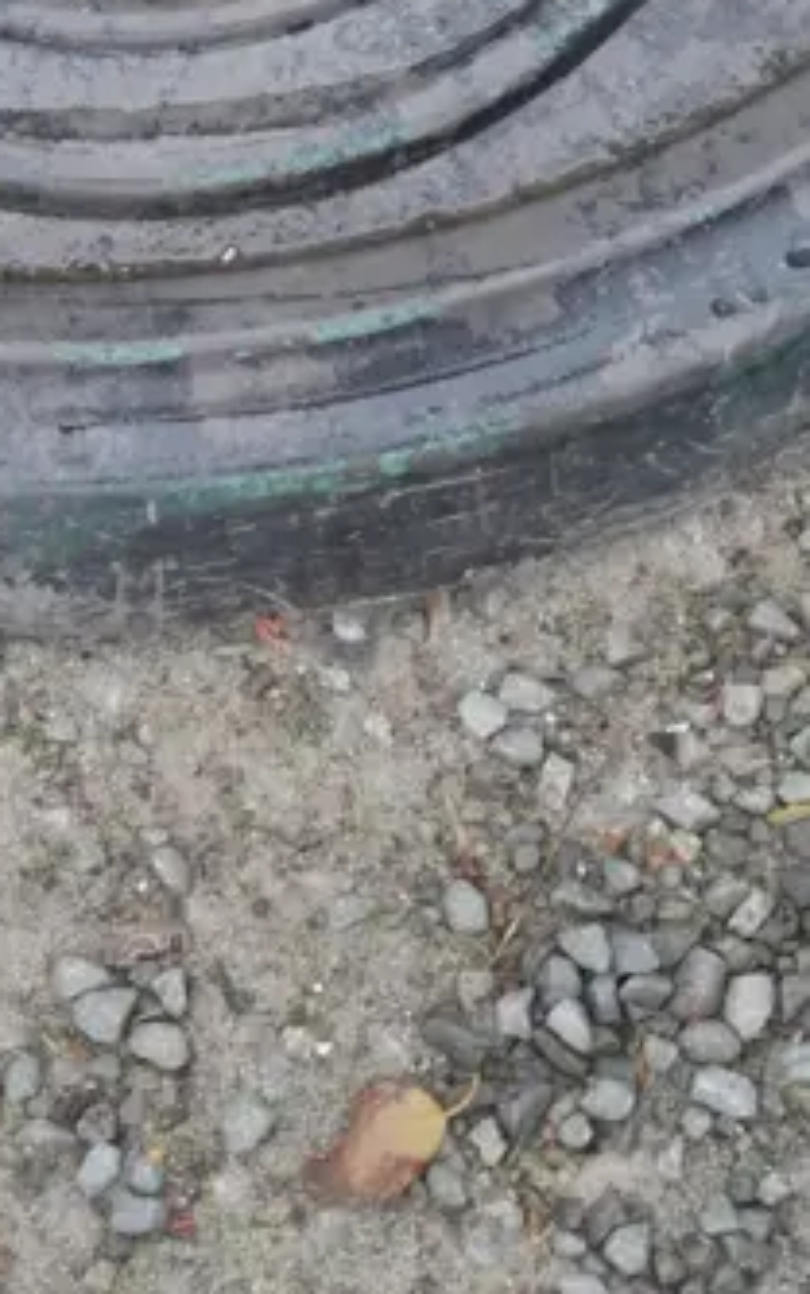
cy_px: -678
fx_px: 4129
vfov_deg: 16.2
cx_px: 132
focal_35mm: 117
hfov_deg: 11.2
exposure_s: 1/60
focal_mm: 18
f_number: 5
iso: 800
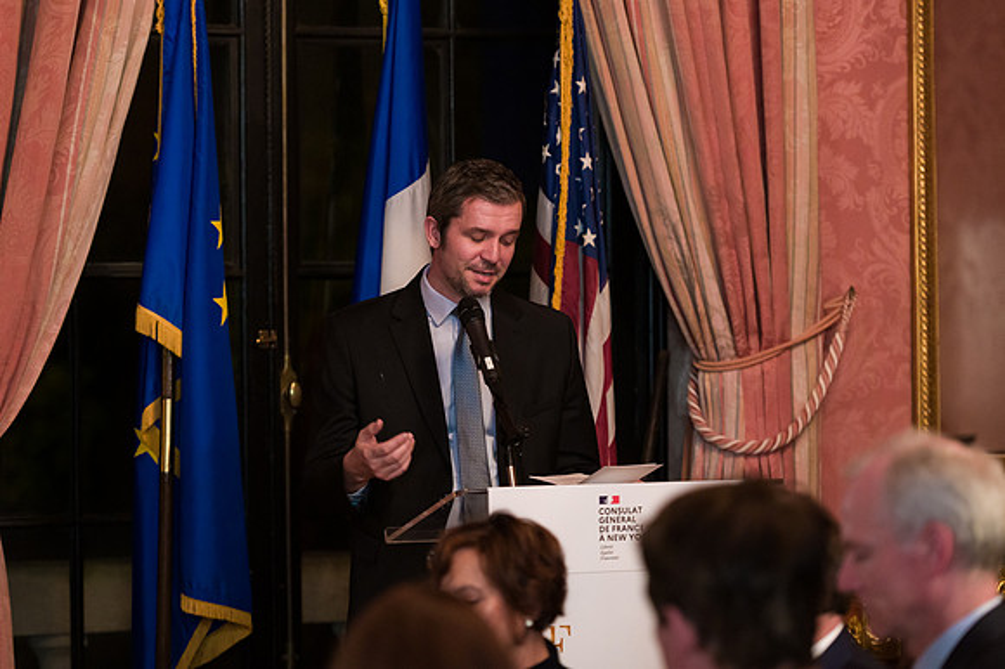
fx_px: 3895
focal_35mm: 140
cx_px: 476
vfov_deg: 9.8
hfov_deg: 14.7
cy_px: 318
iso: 3200
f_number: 3.2
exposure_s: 1/200
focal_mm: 130
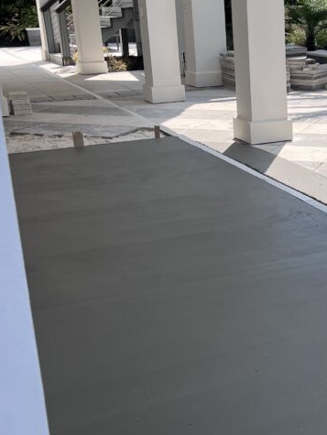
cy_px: 216
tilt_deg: -16.9
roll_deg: +1.5
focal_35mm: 56
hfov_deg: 24.9
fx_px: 704
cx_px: 327
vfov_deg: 34.3
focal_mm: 5.1
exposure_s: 1/2137
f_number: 1.6
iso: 50
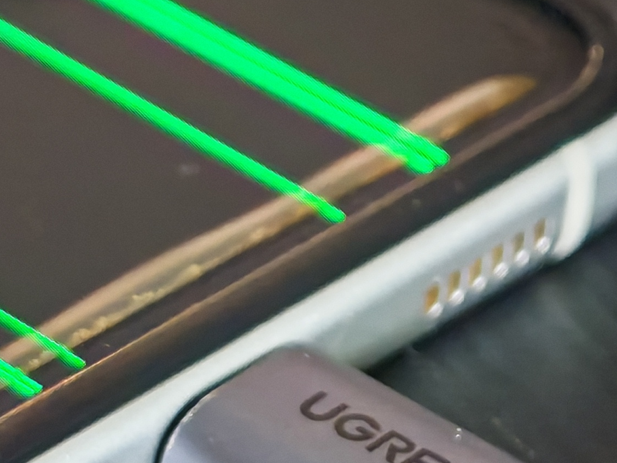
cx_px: 133
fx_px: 4403
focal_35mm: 247
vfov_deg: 6.0
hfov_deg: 8.0
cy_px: 403
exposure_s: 1/50
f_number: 1.4
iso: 160
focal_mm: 6.83
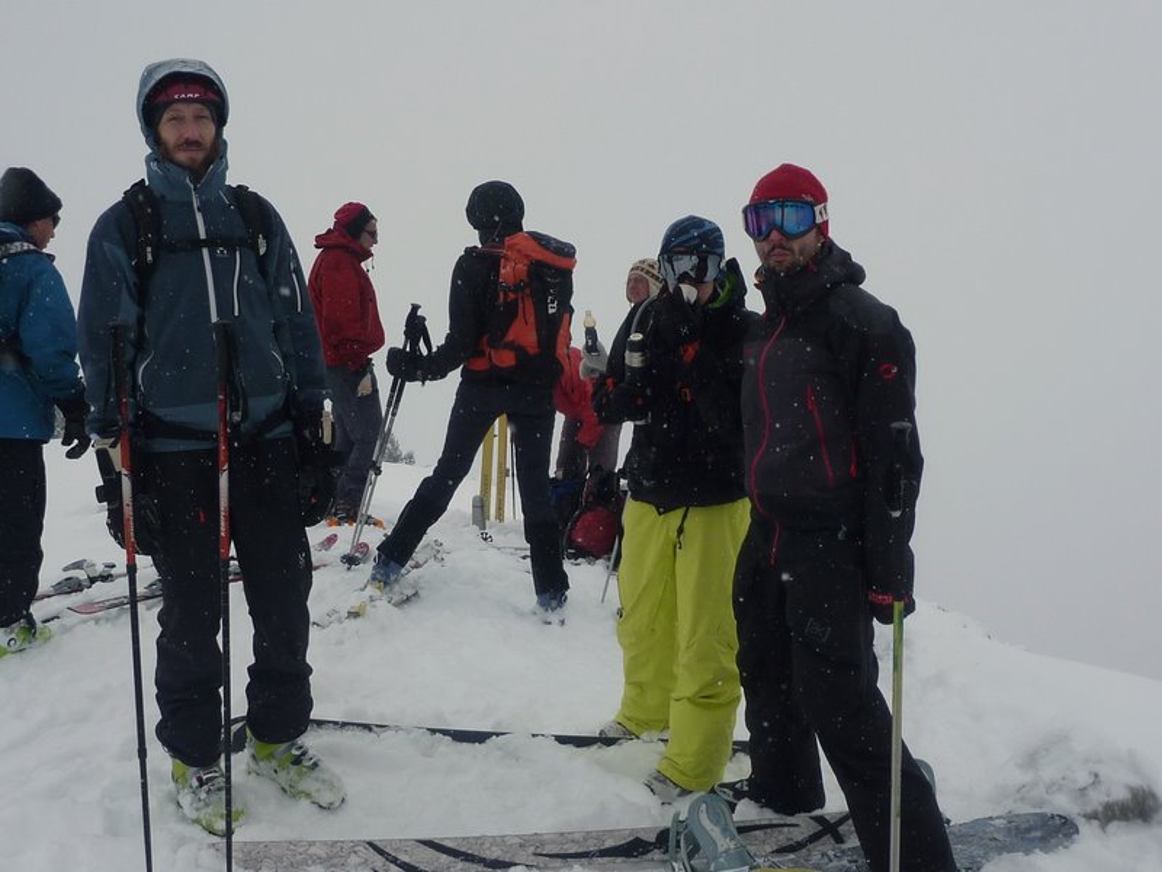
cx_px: 581
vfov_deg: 33.6
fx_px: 1443
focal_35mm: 43
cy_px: 436
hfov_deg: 43.9
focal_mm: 4.9
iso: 80
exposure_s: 1/800
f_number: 3.3
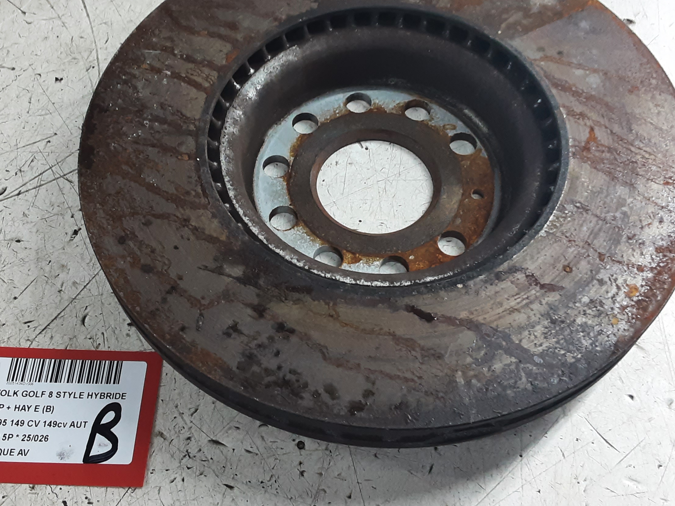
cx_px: 293
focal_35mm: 40
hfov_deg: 46.7
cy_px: 233
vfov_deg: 35.9
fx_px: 780
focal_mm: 2.91
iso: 160
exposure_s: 1/50
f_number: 1.9
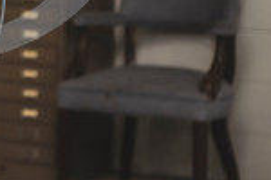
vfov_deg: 5.0
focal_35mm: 270
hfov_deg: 7.5
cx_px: -90
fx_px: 2032
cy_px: -161
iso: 500
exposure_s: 1/160
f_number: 2.8
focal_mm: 70
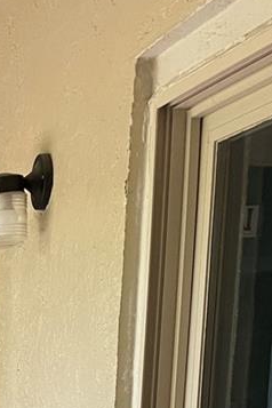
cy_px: 543
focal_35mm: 91
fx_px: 1031
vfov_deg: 20.3
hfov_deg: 13.7
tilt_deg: -9.6
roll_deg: +0.1
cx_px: -193
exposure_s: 1/60
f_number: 1.6
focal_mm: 4.2
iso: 160
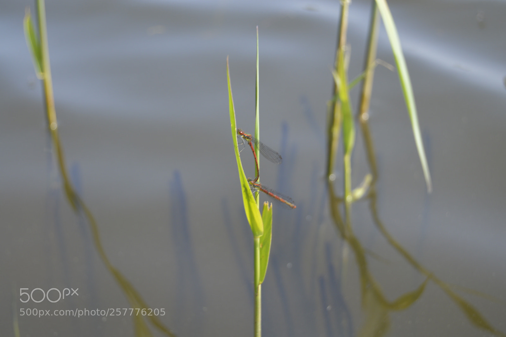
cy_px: 168
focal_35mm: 82
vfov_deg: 16.5
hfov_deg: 24.6
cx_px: 253
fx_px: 1159
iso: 100
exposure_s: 1/160
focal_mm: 55
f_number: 6.3
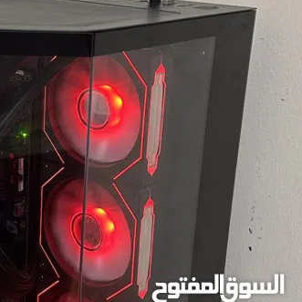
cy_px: 142
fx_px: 405
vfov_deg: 40.9
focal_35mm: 41
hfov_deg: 37.4
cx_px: 15
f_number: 1.78
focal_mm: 6.86
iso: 160
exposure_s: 1/100
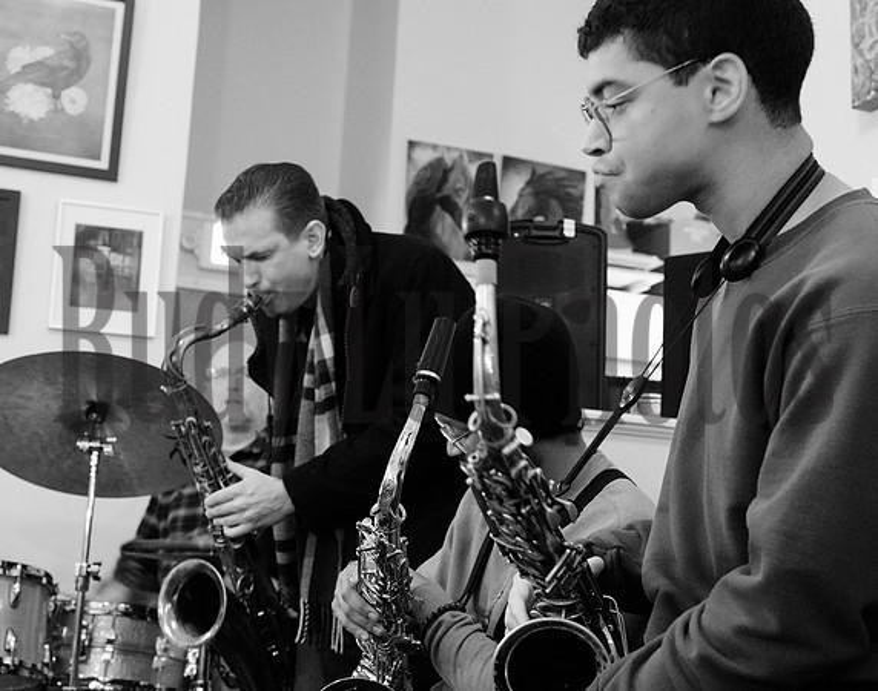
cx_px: 518
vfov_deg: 27.0
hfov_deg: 33.8
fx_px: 1440
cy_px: 346
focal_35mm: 56
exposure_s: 1/10
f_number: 6.3
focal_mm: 50
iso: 12800
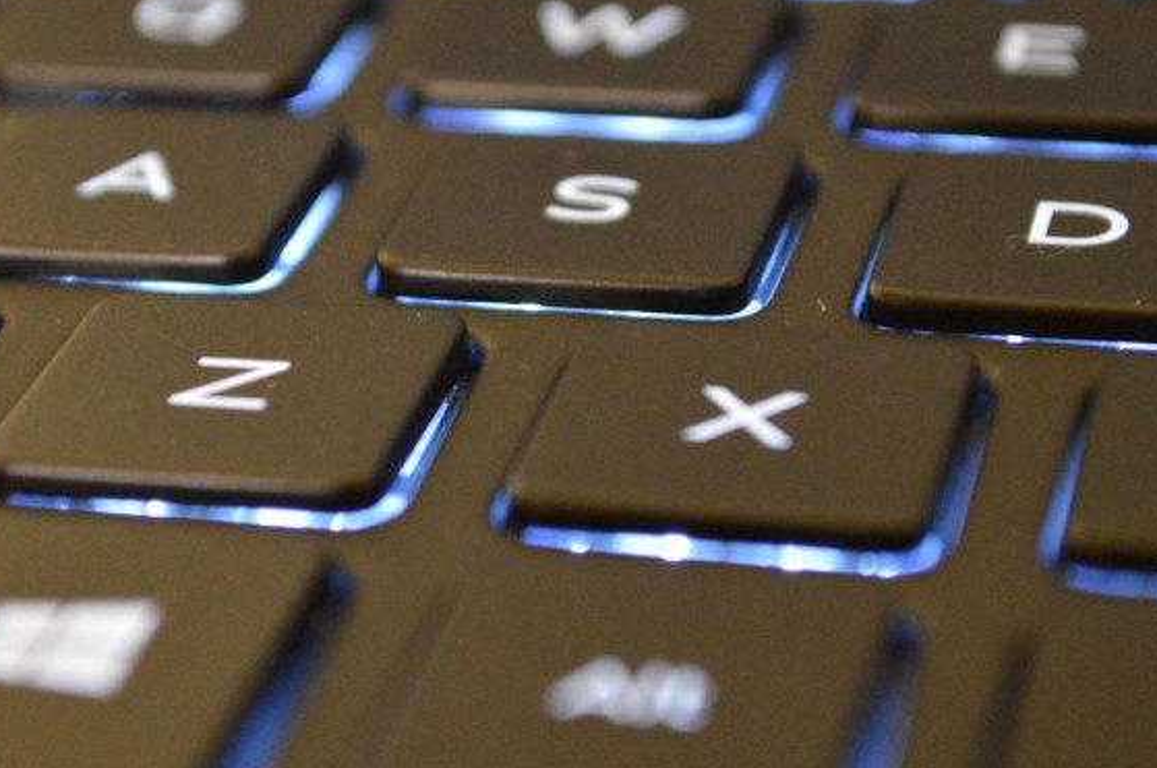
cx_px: 505
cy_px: 351
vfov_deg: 10.4
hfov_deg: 15.5
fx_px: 4236
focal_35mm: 132
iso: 3200
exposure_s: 1/15
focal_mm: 48
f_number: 5.6
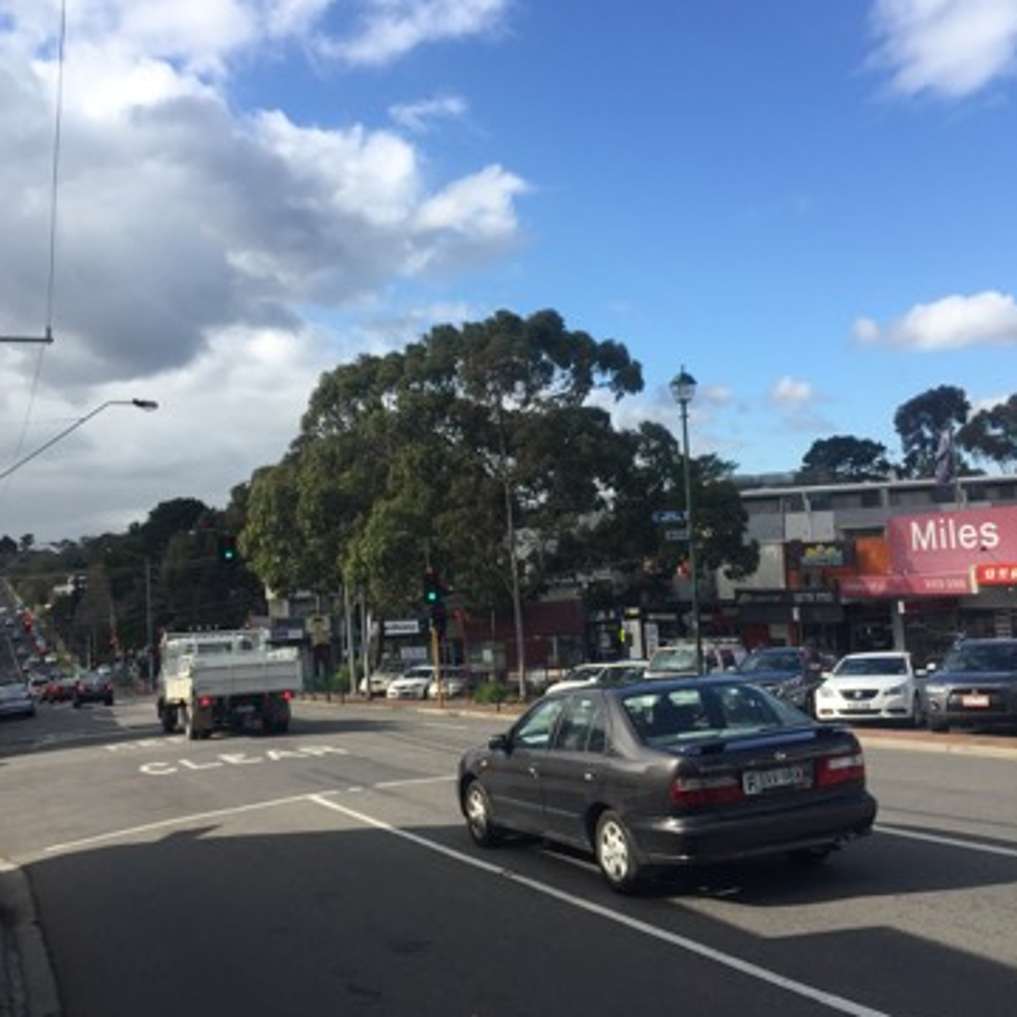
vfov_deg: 44.9
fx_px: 1230
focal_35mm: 37
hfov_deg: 44.9
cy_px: 520
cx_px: 483
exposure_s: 1/1276
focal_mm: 4.15
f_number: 2.2
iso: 32
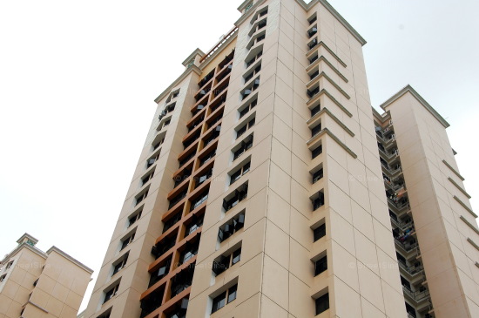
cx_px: 240
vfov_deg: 28.9
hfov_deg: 42.4
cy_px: 159
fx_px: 618
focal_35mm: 46
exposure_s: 1/400
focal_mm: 31
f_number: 7.1
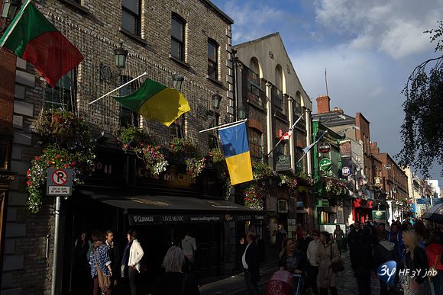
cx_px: 222
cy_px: 148
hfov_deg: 53.1
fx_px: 443
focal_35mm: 36
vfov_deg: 36.9
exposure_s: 1/400
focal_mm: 36
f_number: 10
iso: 800
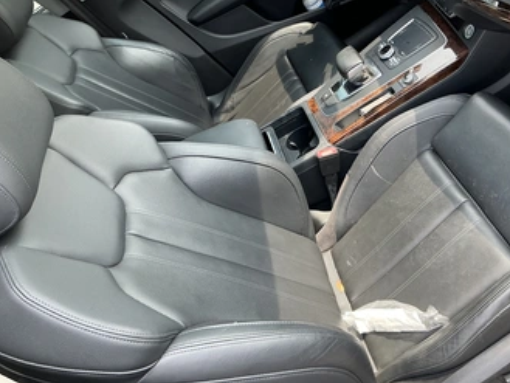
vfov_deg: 41.7
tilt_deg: -33.9
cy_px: 157
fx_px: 501
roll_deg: +42.8
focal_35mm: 34
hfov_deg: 53.7
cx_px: 296
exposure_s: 1/122
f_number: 1.8
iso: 25
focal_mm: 3
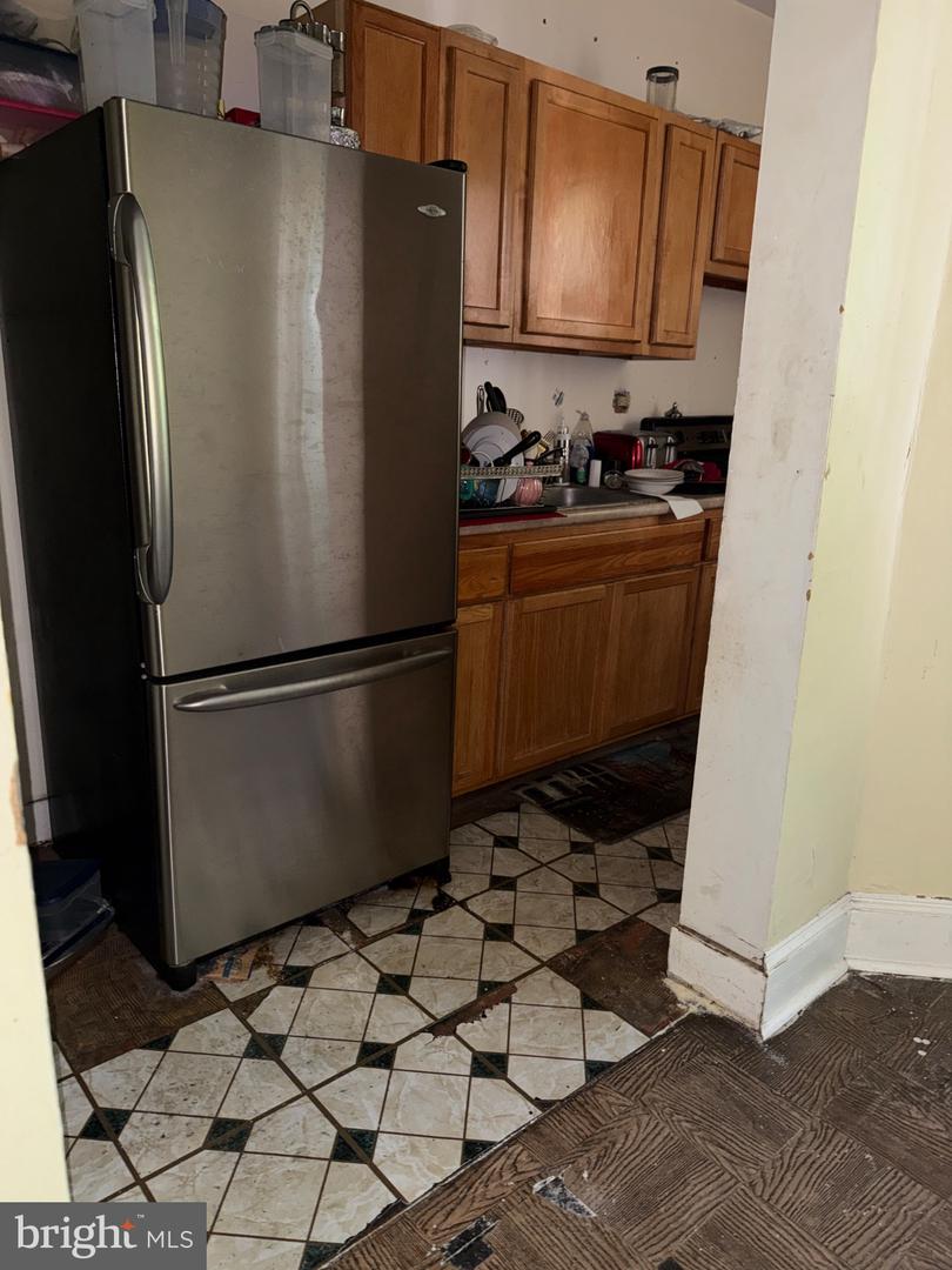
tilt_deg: -14.4
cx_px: 476
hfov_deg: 56.8
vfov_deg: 71.6
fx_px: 880
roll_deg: -2.9
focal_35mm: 24
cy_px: 635
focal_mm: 6.76
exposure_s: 1/9
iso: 80
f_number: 1.78
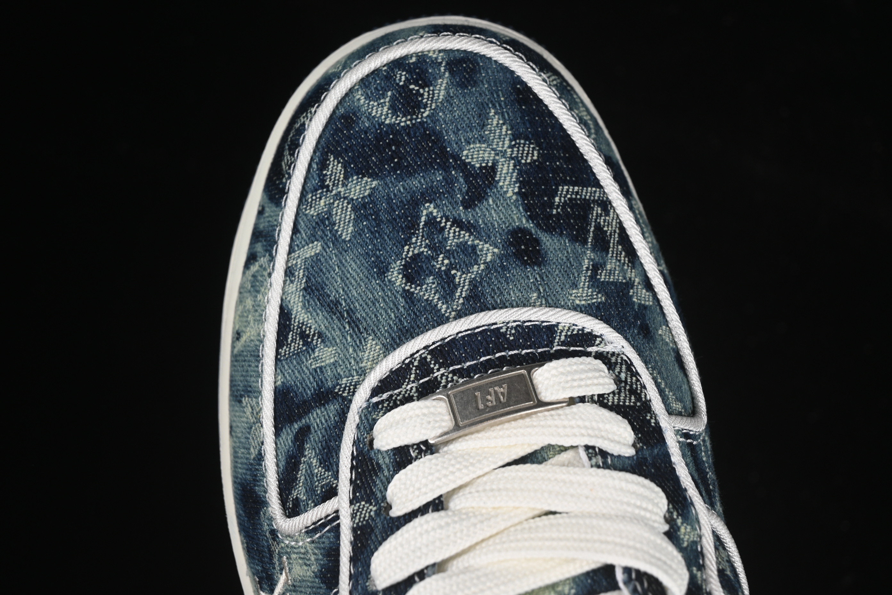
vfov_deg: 18.2
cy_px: 298
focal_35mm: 75
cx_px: 446
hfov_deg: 27.0
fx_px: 1858
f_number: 7.1
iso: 160
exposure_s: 1/60
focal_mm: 50
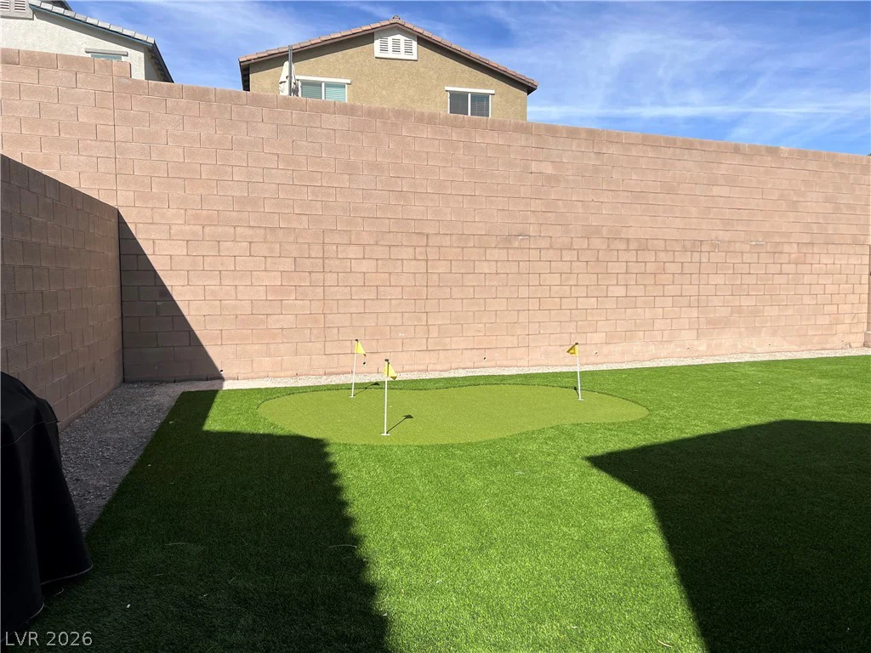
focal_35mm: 26
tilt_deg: -4.0
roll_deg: -0.1
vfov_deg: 53.1
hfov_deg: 67.3
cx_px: 436
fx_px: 654
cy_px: 326
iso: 50
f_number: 1.5
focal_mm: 5.7
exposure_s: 1/5587
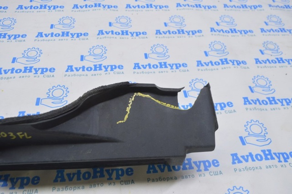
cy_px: 97
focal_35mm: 33
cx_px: 146
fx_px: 267
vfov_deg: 39.9
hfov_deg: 57.3
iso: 400
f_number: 5.6
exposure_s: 1/20
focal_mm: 22
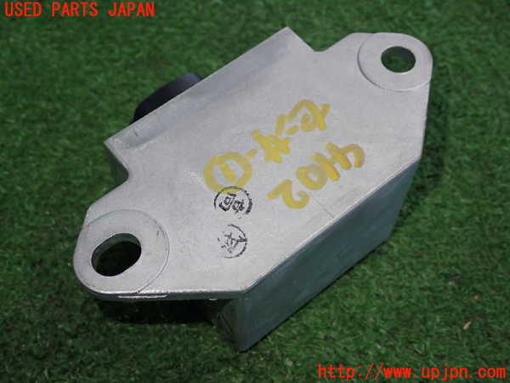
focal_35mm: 50
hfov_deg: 38.2
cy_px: 192
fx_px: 737
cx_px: 255
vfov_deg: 29.1
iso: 400
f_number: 3.2
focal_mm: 9.01
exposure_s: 1/50
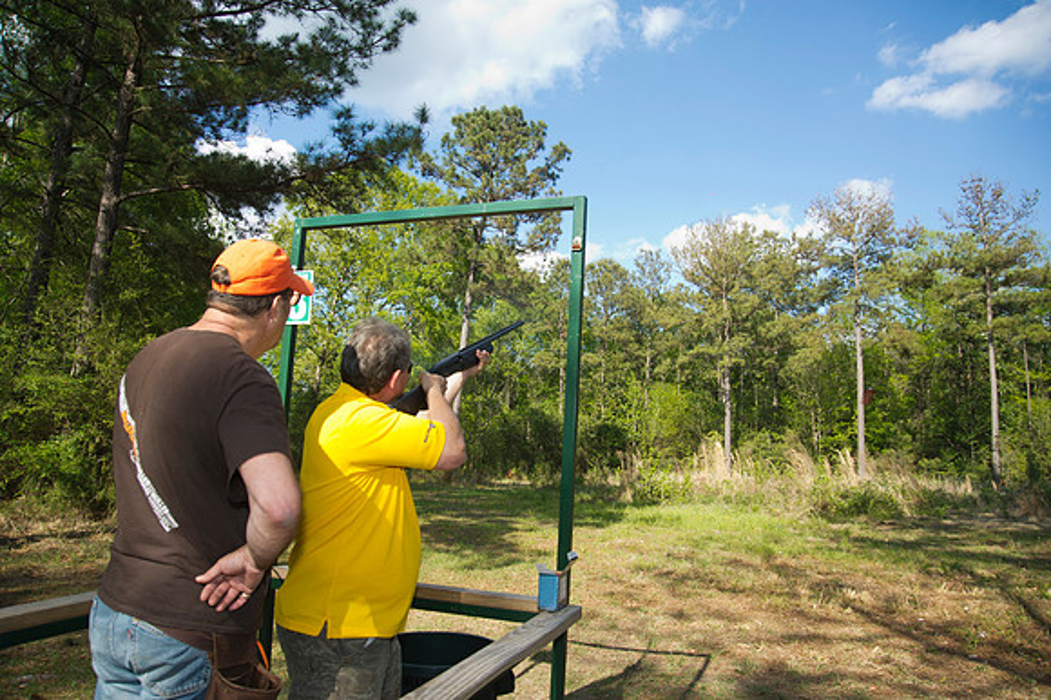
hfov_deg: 73.8
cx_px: 526
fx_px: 700
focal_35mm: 24
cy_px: 350
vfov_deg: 53.1
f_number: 5.6
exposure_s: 1/200
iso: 100
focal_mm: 24
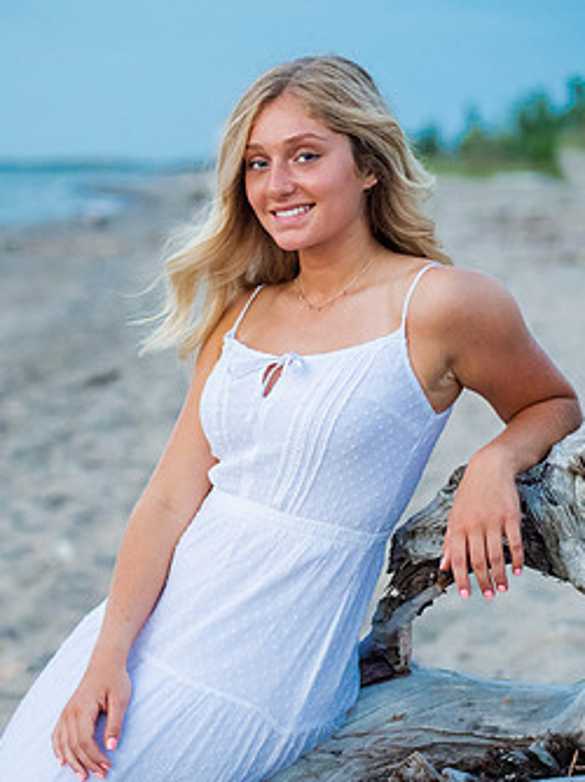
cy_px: 482
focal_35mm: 116
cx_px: 268
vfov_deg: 17.0
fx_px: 2617
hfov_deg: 12.8
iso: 1600
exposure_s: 1/250
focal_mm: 43
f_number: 1.8
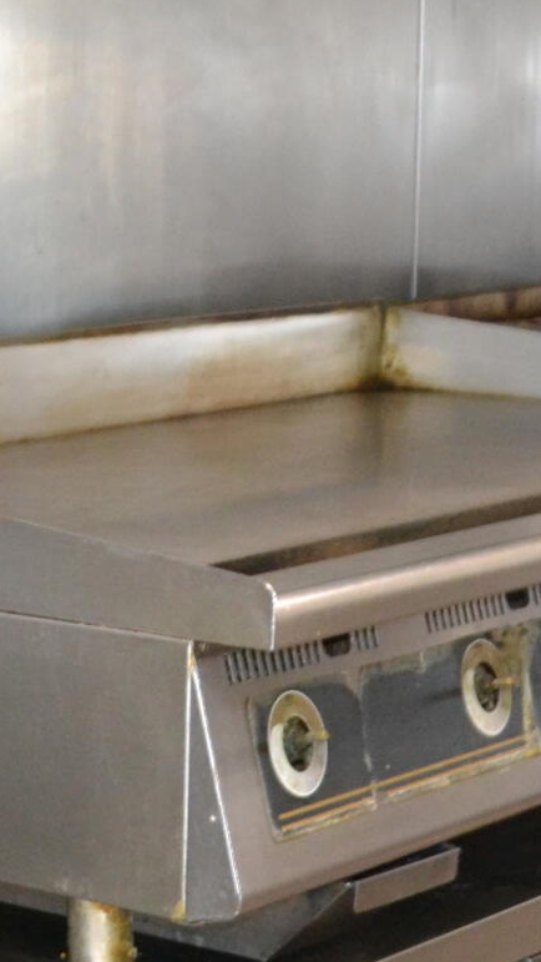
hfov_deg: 10.5
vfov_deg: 19.4
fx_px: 2804
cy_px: 356
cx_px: -381
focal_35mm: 110
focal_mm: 18
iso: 1400
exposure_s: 1/60
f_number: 3.5
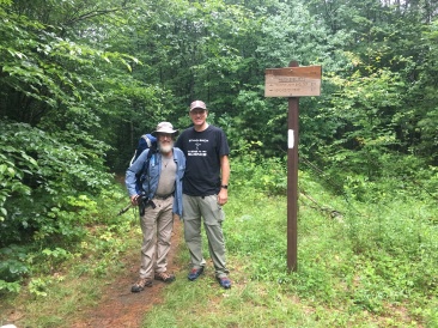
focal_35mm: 29
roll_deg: +0.6
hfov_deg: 61.7
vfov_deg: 48.2
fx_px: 367
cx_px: 219
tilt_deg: -3.7
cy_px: 164
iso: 100
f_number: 2.2
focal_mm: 4.15
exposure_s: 1/30
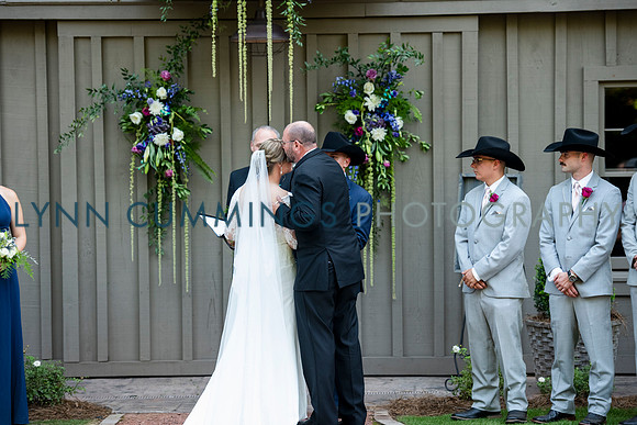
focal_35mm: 116
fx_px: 2053
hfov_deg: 17.6
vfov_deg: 11.8
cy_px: 212
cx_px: 318
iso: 800
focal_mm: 116
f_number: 3.5
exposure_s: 1/250
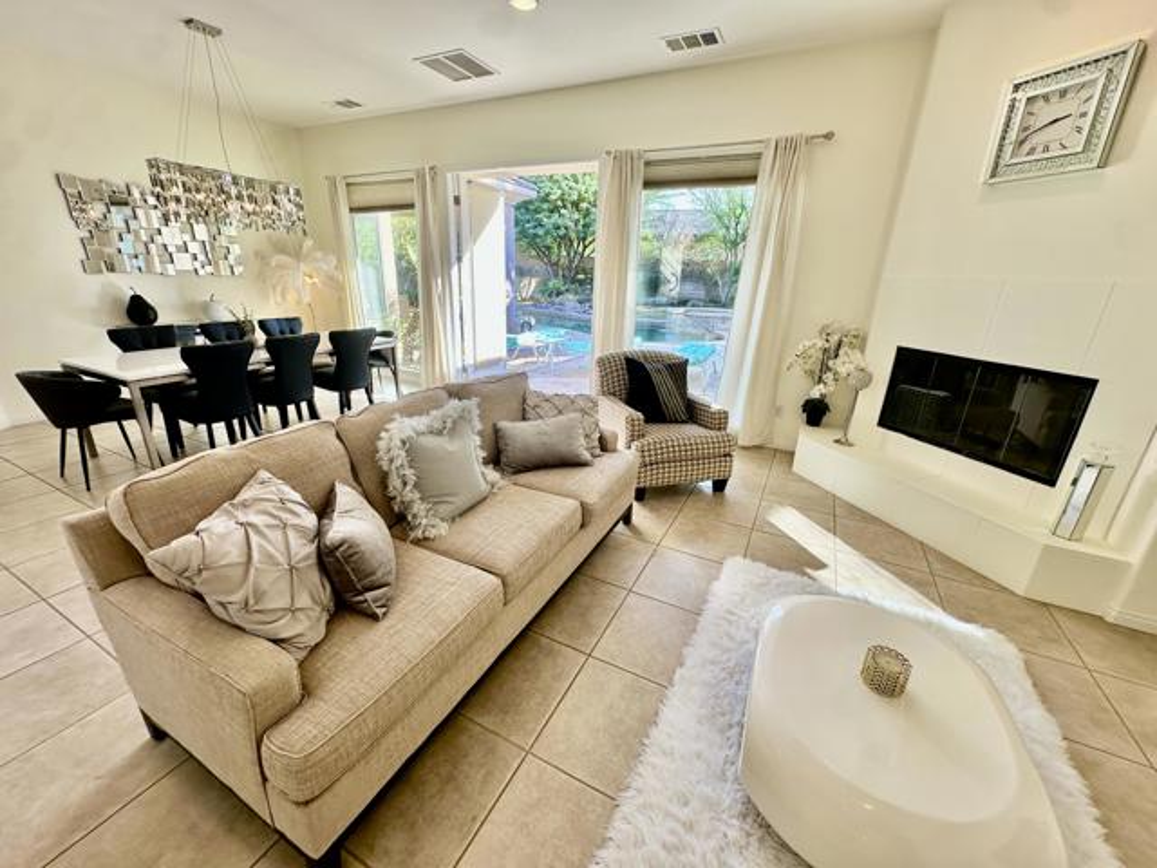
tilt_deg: -18.9
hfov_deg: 102.1
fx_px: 468
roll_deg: -2.2
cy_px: 434
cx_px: 578
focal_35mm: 14
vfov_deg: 85.7
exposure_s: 1/141
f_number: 2.2
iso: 40
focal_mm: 2.22
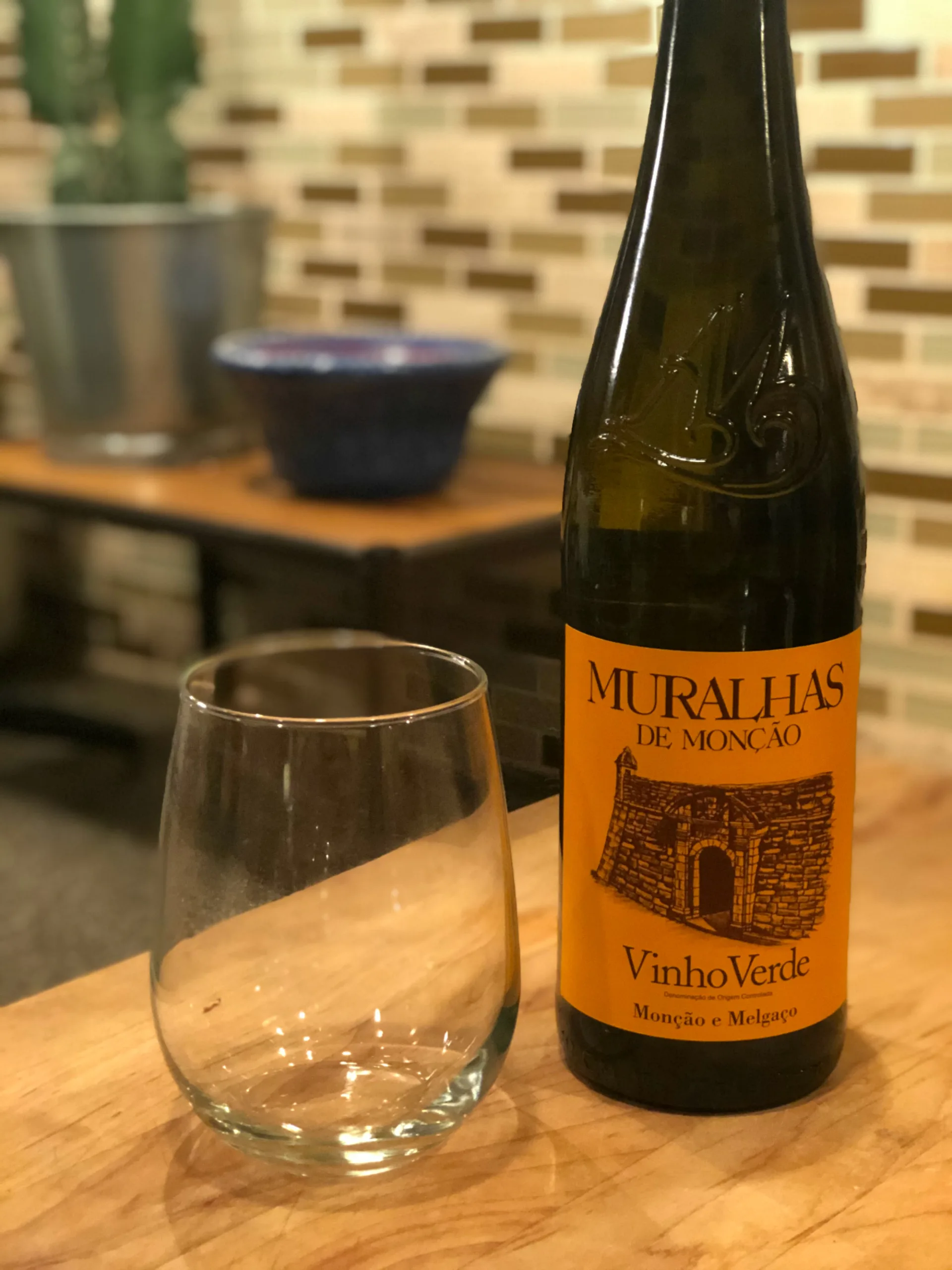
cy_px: 635
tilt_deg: -13.8
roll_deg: +0.7
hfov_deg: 25.7
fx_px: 2090
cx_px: 476
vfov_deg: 33.8
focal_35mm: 57
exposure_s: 1/30
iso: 500
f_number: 2.8
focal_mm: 6.6
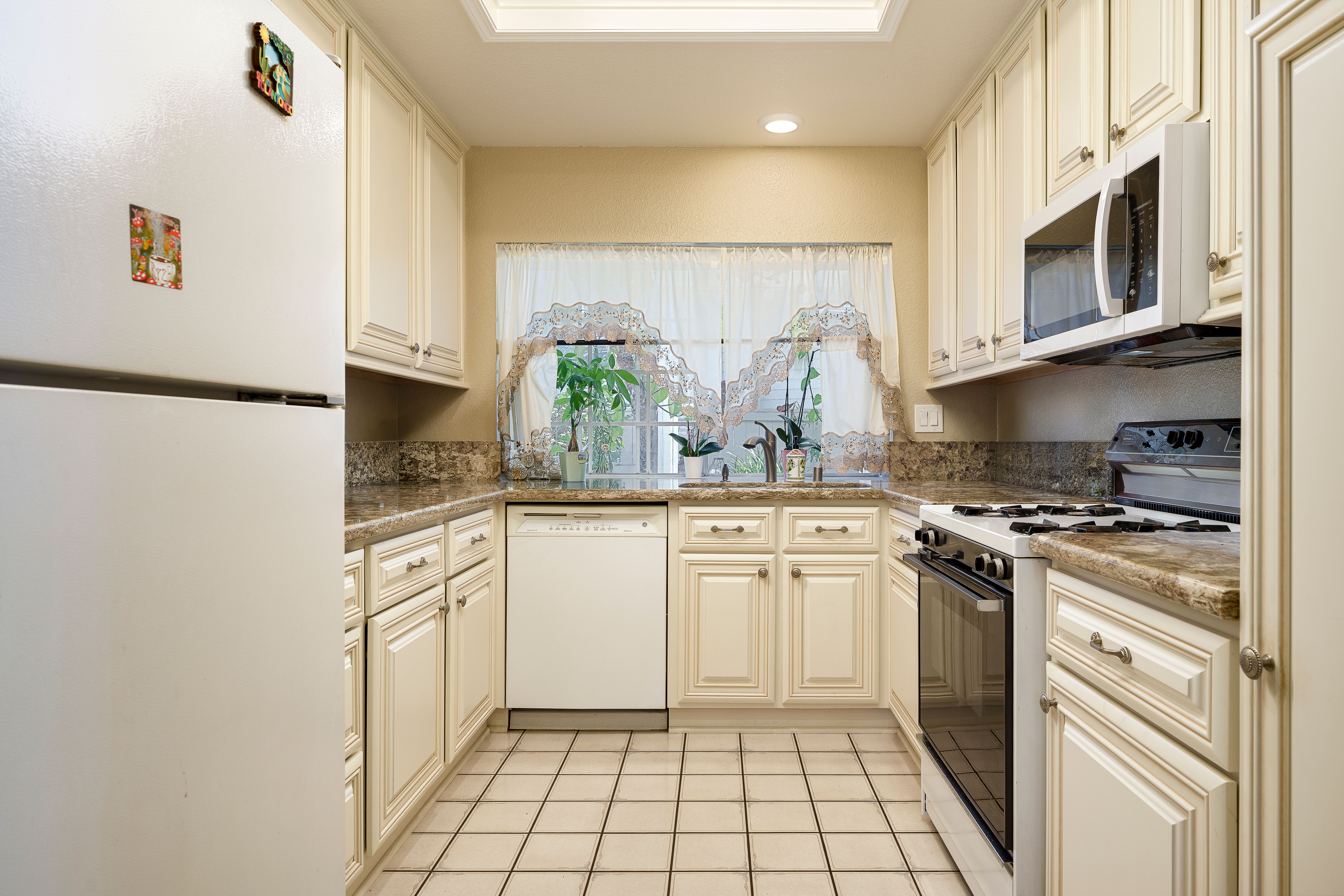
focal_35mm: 22
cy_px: 448
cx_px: 672
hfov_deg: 78.6
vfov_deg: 57.2
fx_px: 821
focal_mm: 22
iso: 400
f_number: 8
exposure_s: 1/160
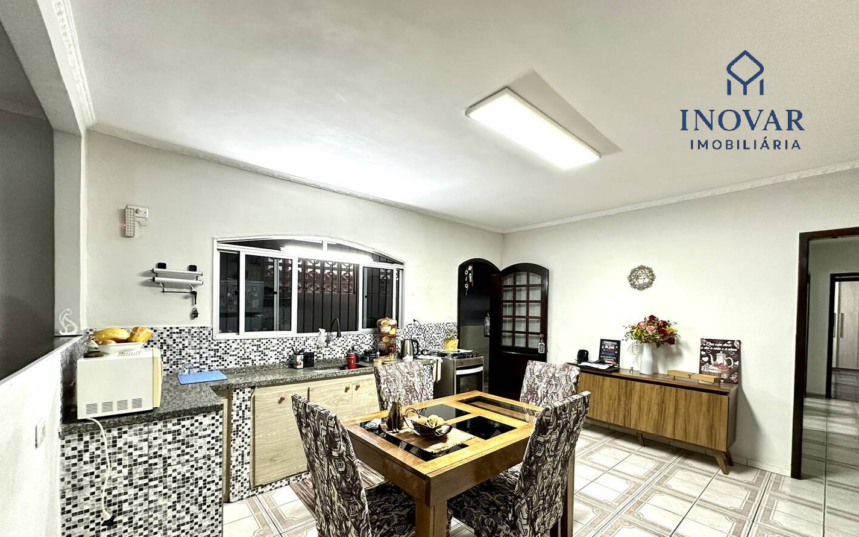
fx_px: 351
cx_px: 426
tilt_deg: +0.5
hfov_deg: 101.5
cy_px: 314
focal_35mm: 15
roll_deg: -0.5
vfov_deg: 74.2
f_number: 2.2
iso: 640
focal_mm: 2.22
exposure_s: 1/60
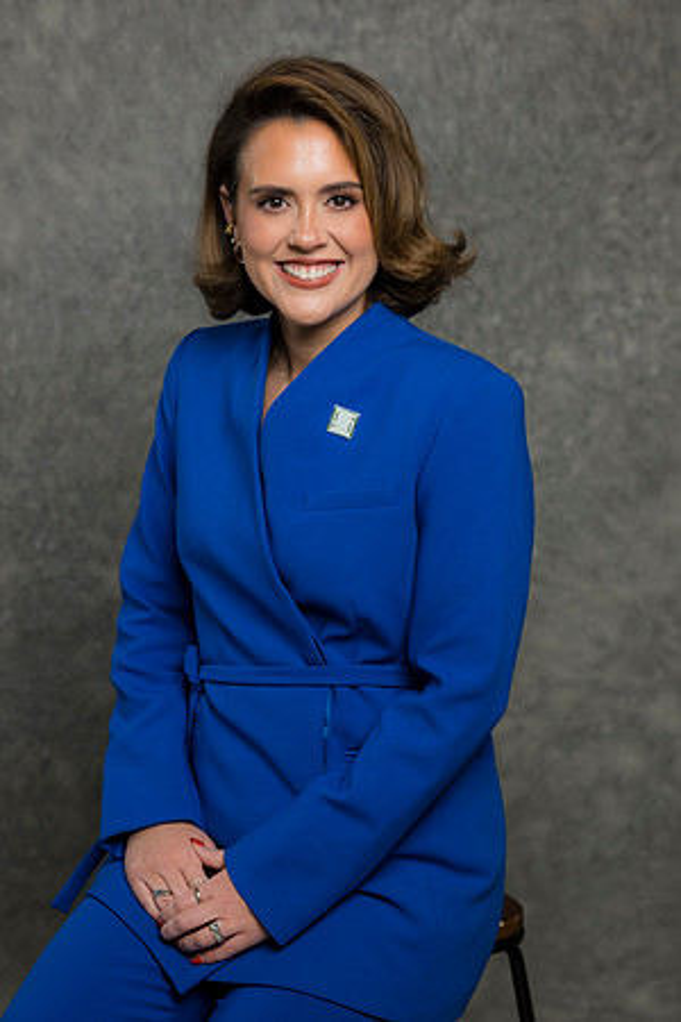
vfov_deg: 23.9
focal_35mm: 85
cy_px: 511
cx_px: 340
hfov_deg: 16.1
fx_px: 2412
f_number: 5
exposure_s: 1/200
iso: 125
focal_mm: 85
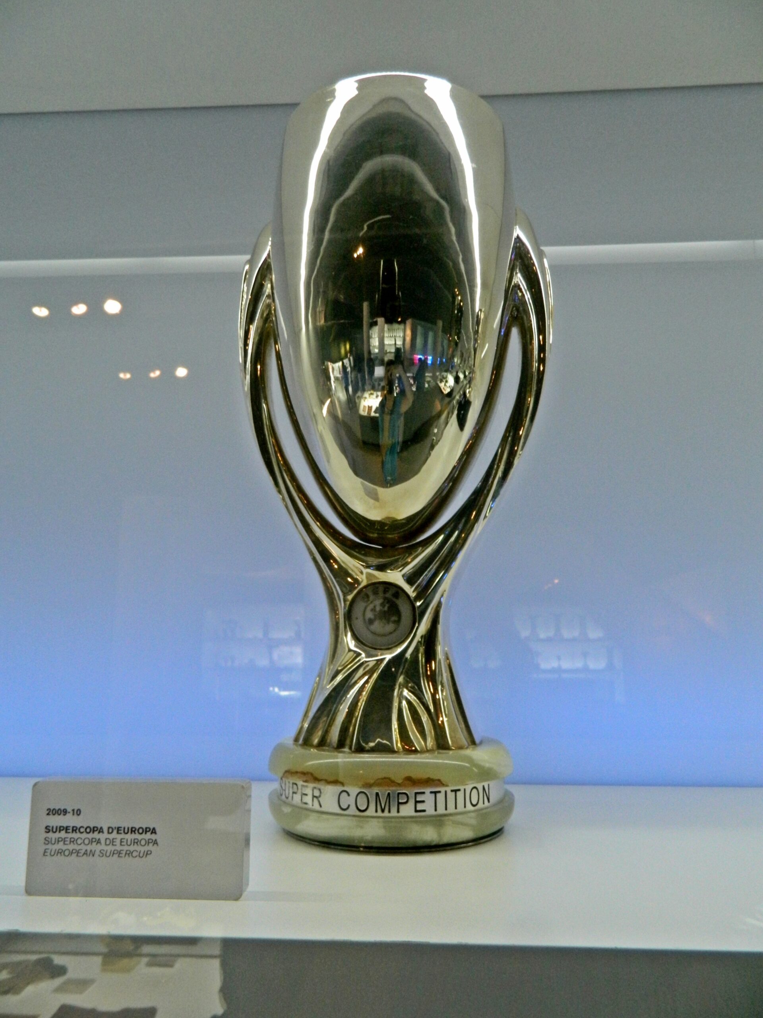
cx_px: 382
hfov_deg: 54.9
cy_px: 509
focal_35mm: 25
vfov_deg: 69.4
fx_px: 735
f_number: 3.1
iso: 400
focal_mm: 4.5
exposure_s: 1/30
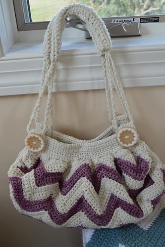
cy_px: 124
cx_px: 82
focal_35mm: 33
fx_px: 227
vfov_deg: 57.2
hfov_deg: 39.9
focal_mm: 22
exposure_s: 1/100
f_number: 5
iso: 400
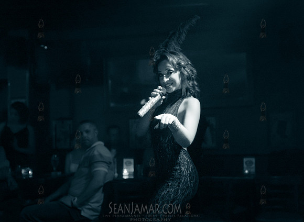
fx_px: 410
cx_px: 158
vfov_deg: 30.3
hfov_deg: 40.7
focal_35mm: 47
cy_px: 115
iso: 5000
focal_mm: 38
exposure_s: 1/320
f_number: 2.8
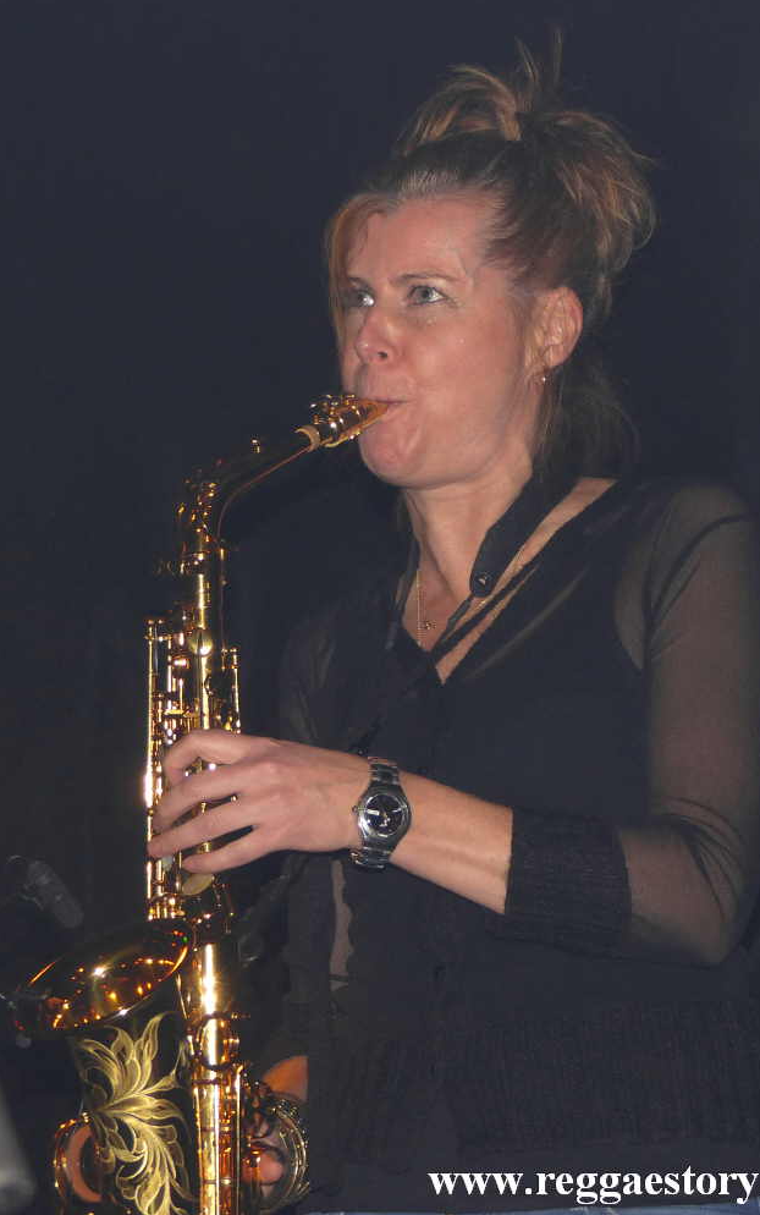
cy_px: 605
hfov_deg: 11.5
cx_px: 395
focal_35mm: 114
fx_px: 3775
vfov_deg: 18.3
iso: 125
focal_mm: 19.2
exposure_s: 1/60
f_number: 2.8
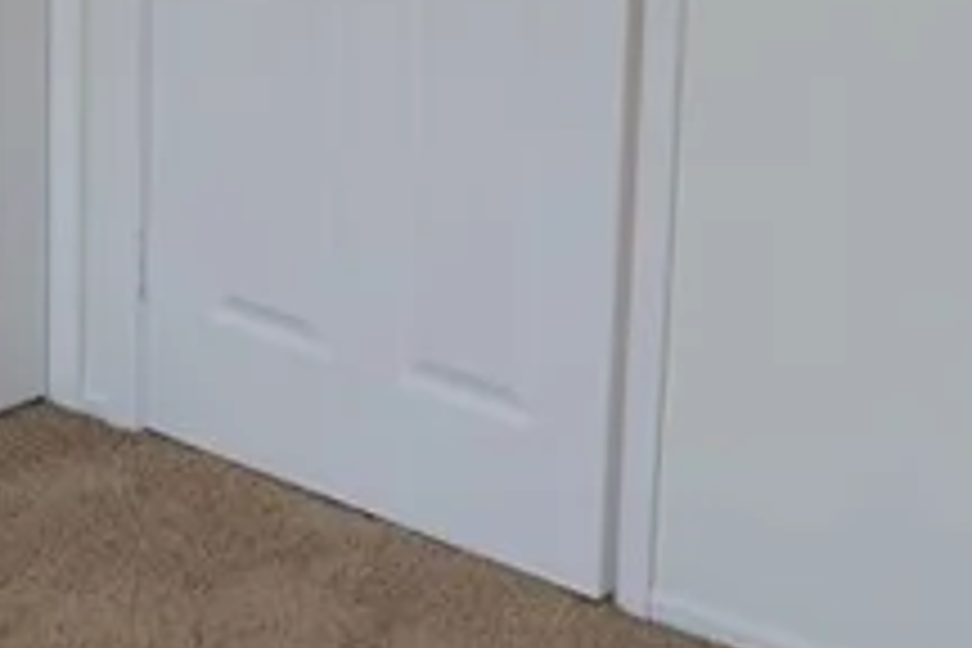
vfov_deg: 11.8
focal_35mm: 114
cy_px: -115
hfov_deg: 17.5
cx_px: -18
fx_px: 3078
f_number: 3.5
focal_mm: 16
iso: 1000
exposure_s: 1/125
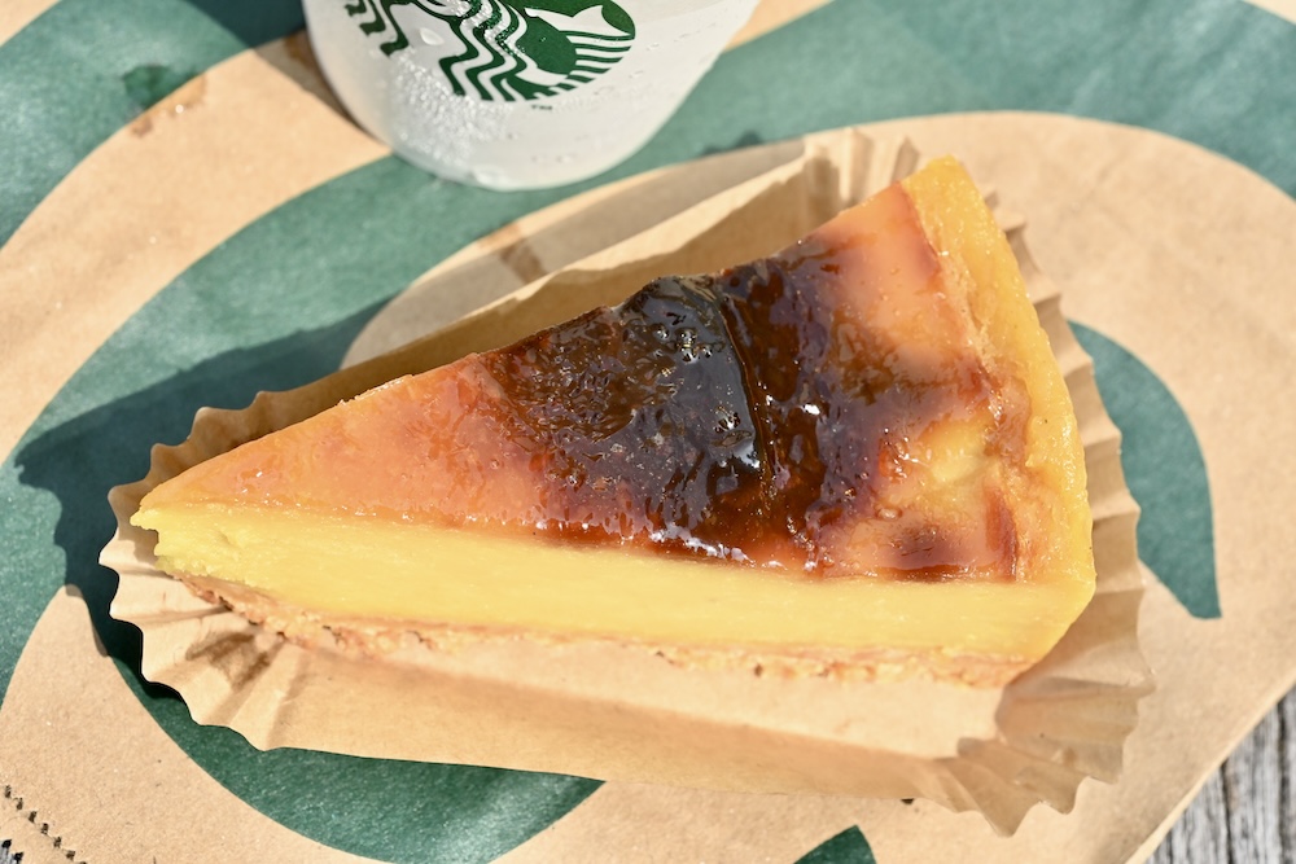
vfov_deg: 22.6
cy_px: 432
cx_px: 648
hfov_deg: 33.4
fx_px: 2160
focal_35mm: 60
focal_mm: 60
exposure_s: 1/320
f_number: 11
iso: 320
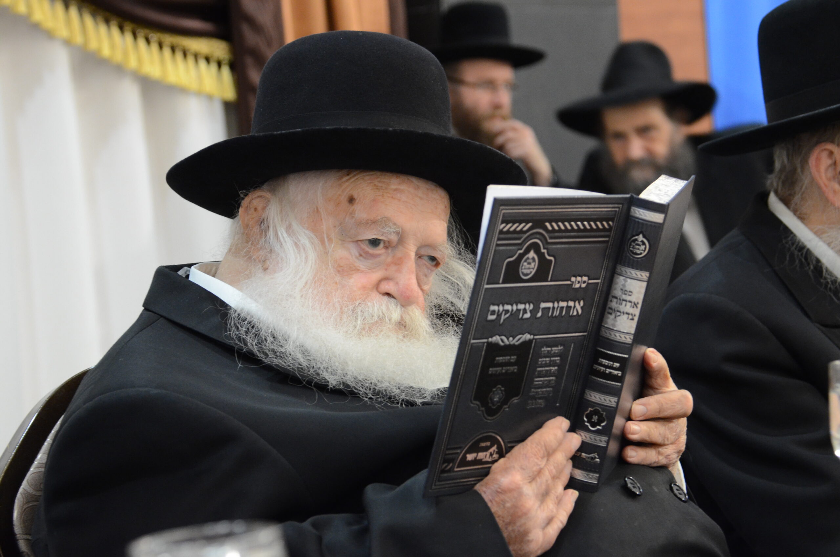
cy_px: 278
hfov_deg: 19.0
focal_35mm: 108
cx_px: 420
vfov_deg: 12.6
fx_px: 2515
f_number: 5.6
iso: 2000
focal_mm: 72
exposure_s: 1/50
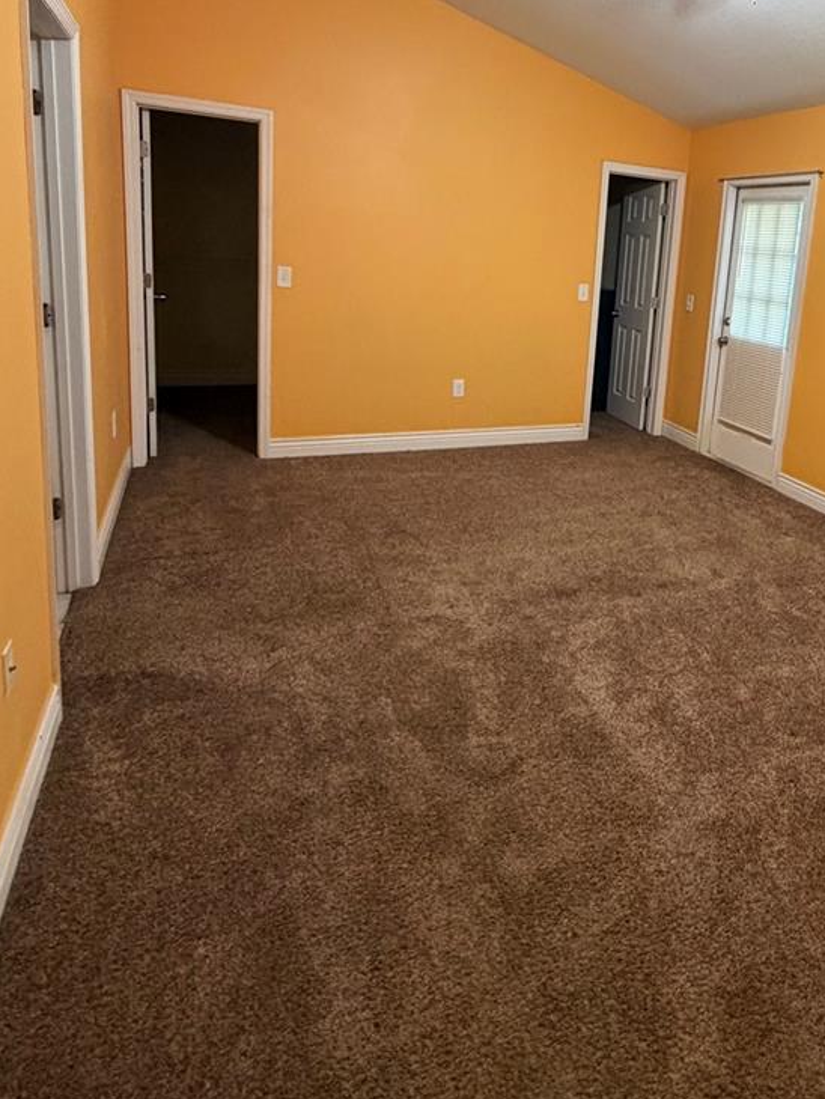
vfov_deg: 71.8
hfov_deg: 56.7
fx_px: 730
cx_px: 593
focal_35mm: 23
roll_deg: -3.8
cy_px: 372
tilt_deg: -9.6
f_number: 2.2
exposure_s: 1/60
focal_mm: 2.22
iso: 400
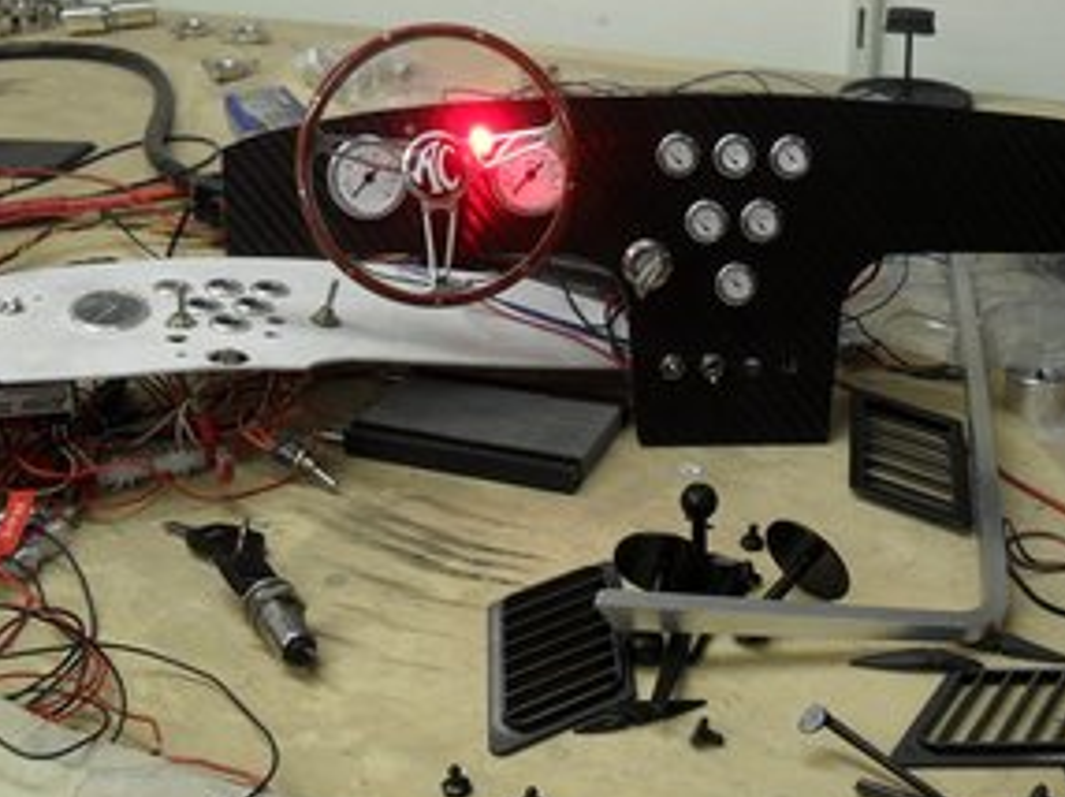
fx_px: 1506
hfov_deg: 38.6
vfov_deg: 29.6
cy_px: 391
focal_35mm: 49
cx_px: 678
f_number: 2.8
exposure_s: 1/45
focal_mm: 6.2
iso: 120
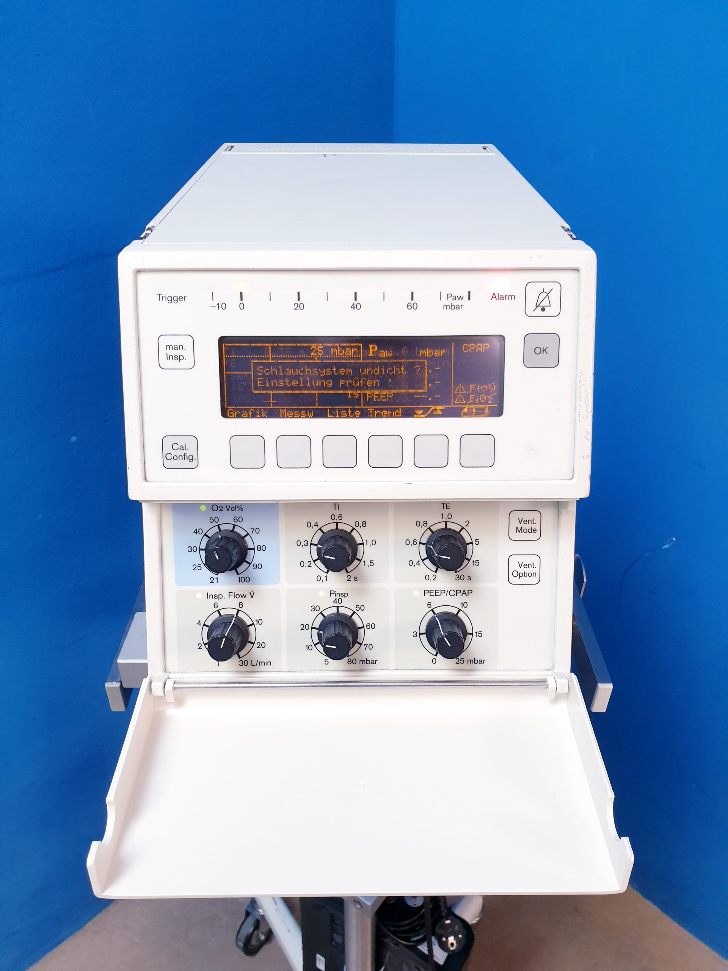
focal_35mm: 26
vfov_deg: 67.3
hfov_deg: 53.1
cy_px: 486
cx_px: 364
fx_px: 729
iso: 160
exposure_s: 1/50
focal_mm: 4.3
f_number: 2.4
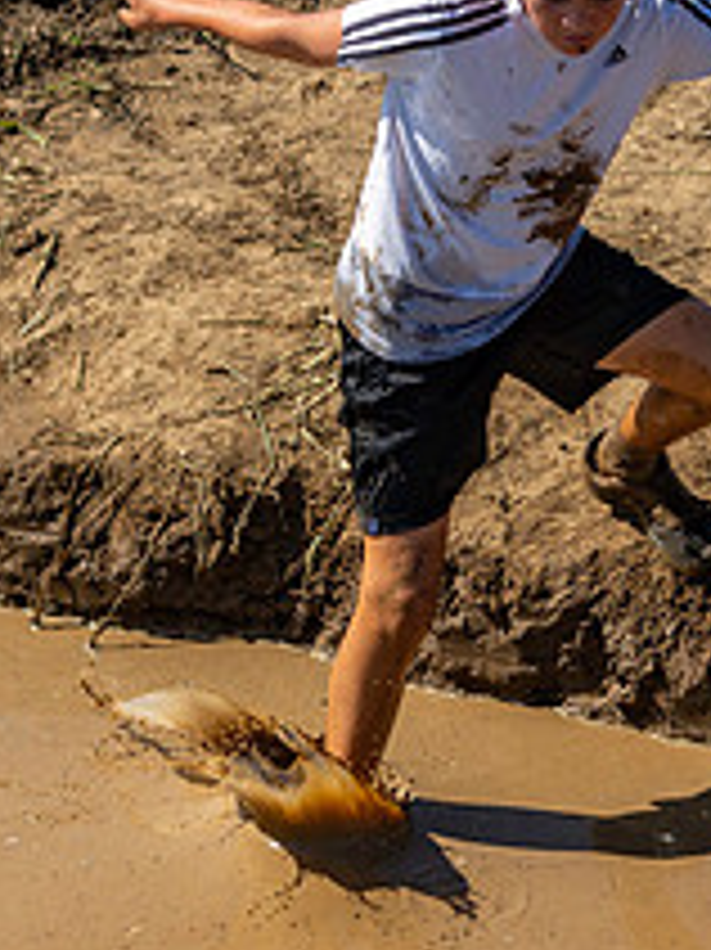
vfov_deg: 9.9
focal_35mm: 199
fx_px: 5455
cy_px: 665
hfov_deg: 7.3
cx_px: 1063
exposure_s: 1/4000
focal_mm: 38
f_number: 4
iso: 100
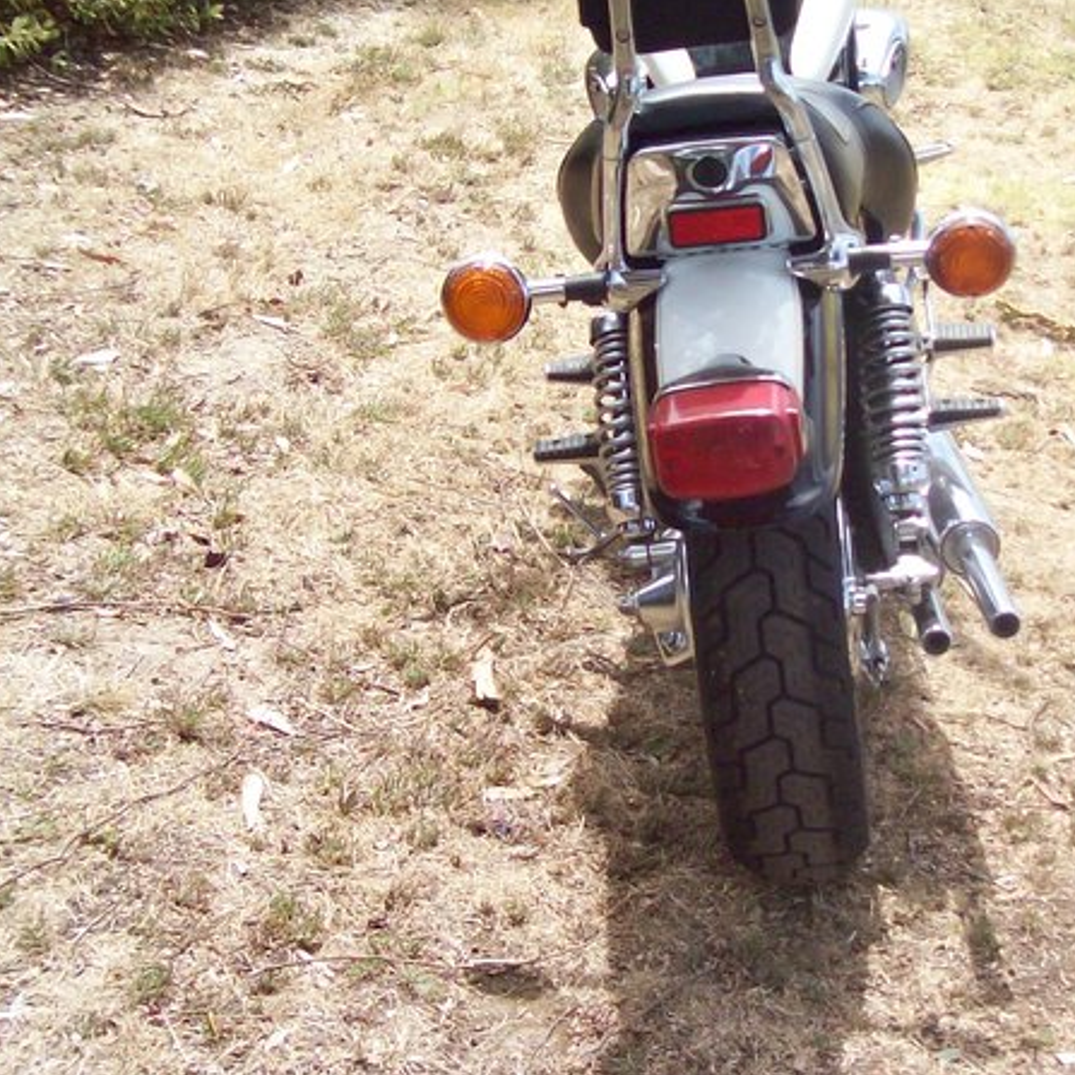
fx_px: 2003
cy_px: 469
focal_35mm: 57
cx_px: 736
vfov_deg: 30.0
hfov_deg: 29.8
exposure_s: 1/670
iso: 80
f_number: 2.7
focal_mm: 6
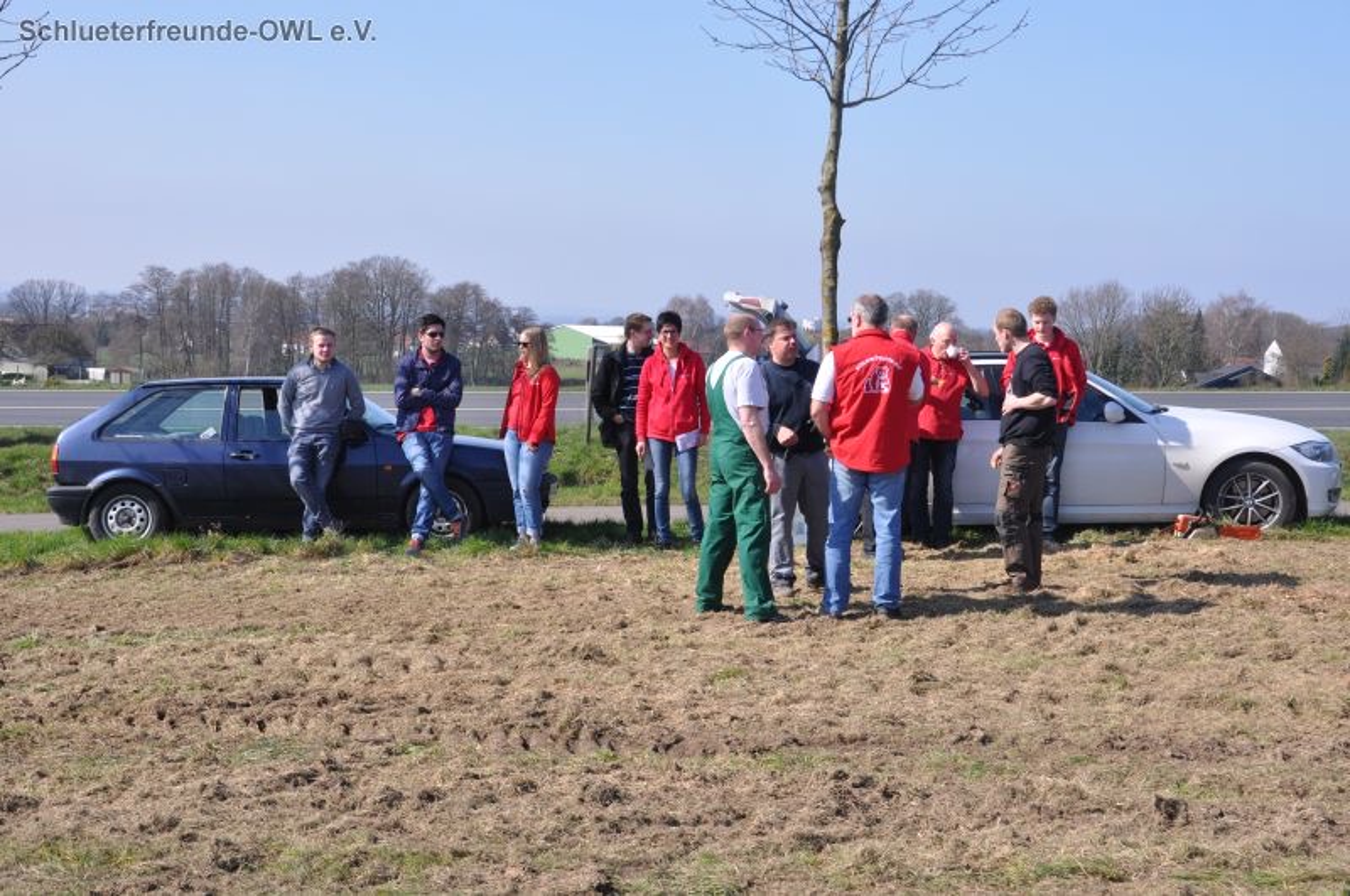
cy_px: 448
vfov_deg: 25.7
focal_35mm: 52
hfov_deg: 37.9
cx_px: 675
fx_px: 1966
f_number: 9
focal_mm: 35
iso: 200
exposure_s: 1/320
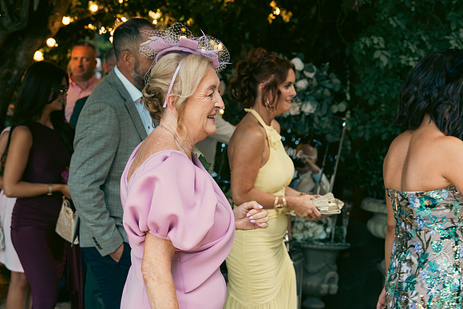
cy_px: 154
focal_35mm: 70
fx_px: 900
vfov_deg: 19.5
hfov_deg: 28.8
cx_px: 232
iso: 400
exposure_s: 1/200
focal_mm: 47
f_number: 3.5
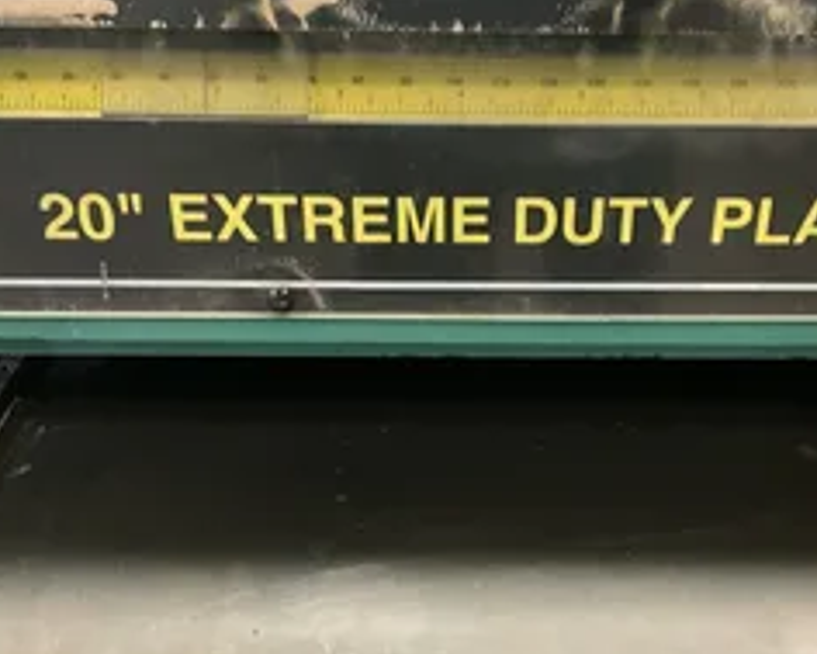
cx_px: 488
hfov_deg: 38.6
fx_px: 1161
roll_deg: -0.9
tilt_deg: -30.9
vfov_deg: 31.4
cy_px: 374
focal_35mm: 48
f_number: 1.8
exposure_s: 1/30
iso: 400
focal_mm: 3
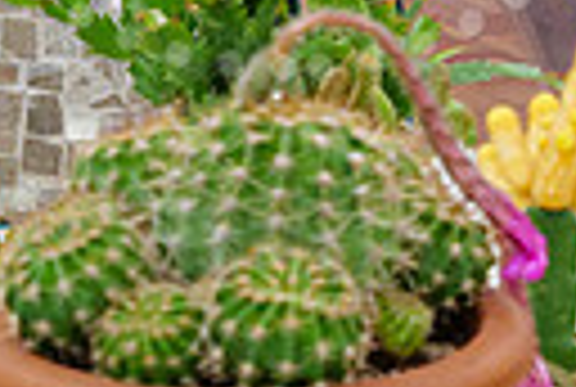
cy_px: -358
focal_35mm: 271
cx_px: 284
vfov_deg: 5.0
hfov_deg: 7.6
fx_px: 4346
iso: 4000
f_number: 5.6
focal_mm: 60
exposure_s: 1/60
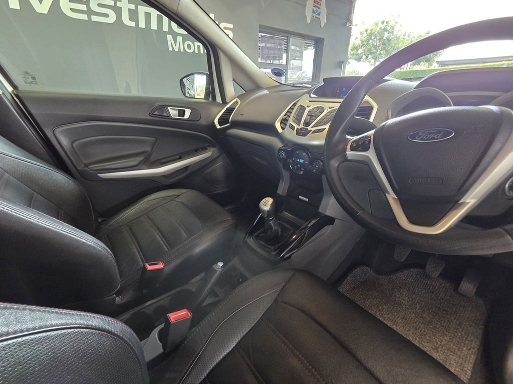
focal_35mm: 13
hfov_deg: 106.2
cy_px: 192
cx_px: 256
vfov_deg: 89.9
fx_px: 193
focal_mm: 2.2
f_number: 2.2
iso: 250
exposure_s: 1/50
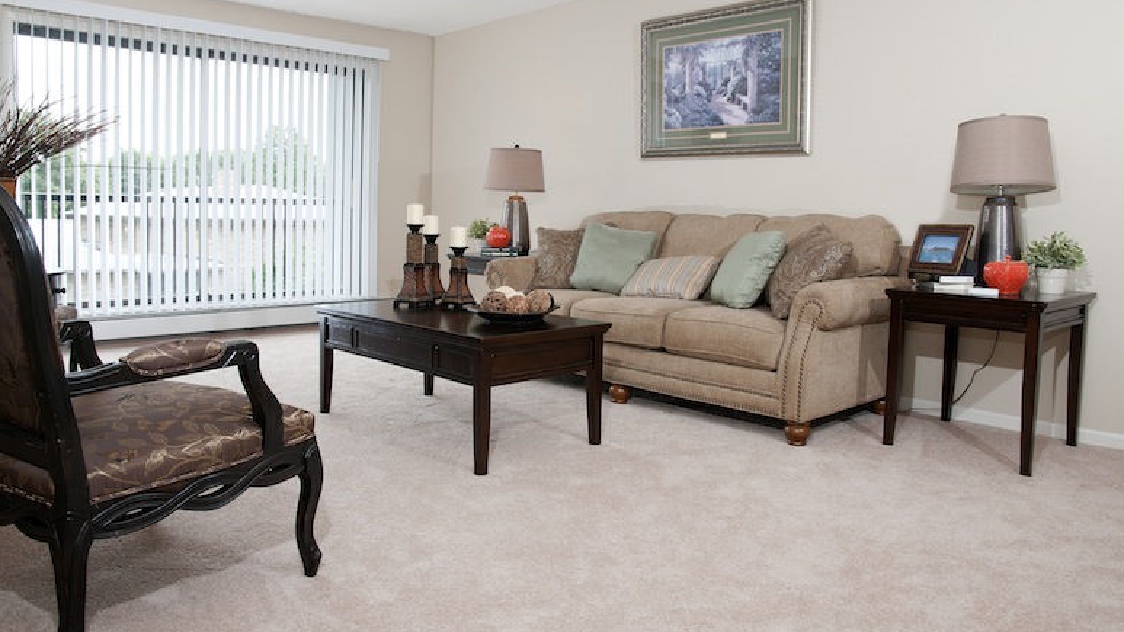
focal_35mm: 26
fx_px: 775
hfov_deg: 71.9
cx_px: 554
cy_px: 290
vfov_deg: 44.4
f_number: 9
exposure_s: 1/50
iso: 400
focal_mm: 16
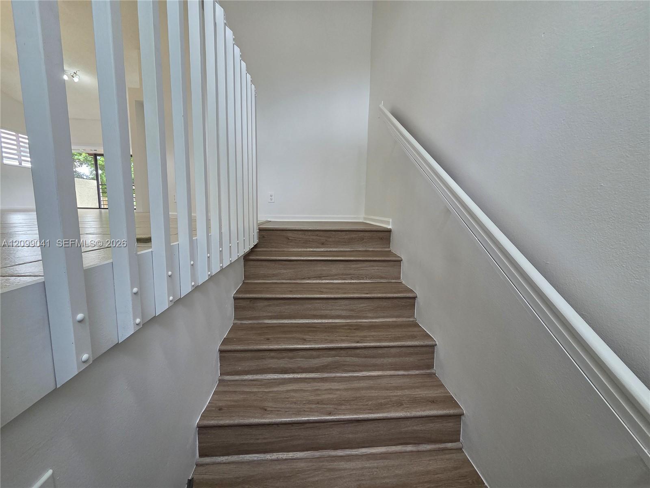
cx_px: 325
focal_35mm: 13
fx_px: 244
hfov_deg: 106.2
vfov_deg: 89.9
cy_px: 244
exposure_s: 1/120
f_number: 2.2
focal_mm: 2.2
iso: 250
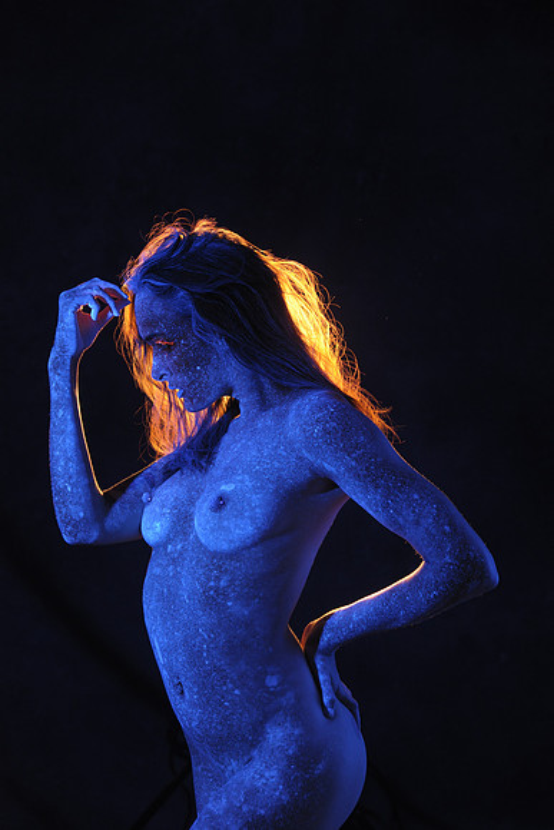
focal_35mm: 85
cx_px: 277
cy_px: 415
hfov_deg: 16.1
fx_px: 1961
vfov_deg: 23.9
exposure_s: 1/90
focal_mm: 85
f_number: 5.6
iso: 800
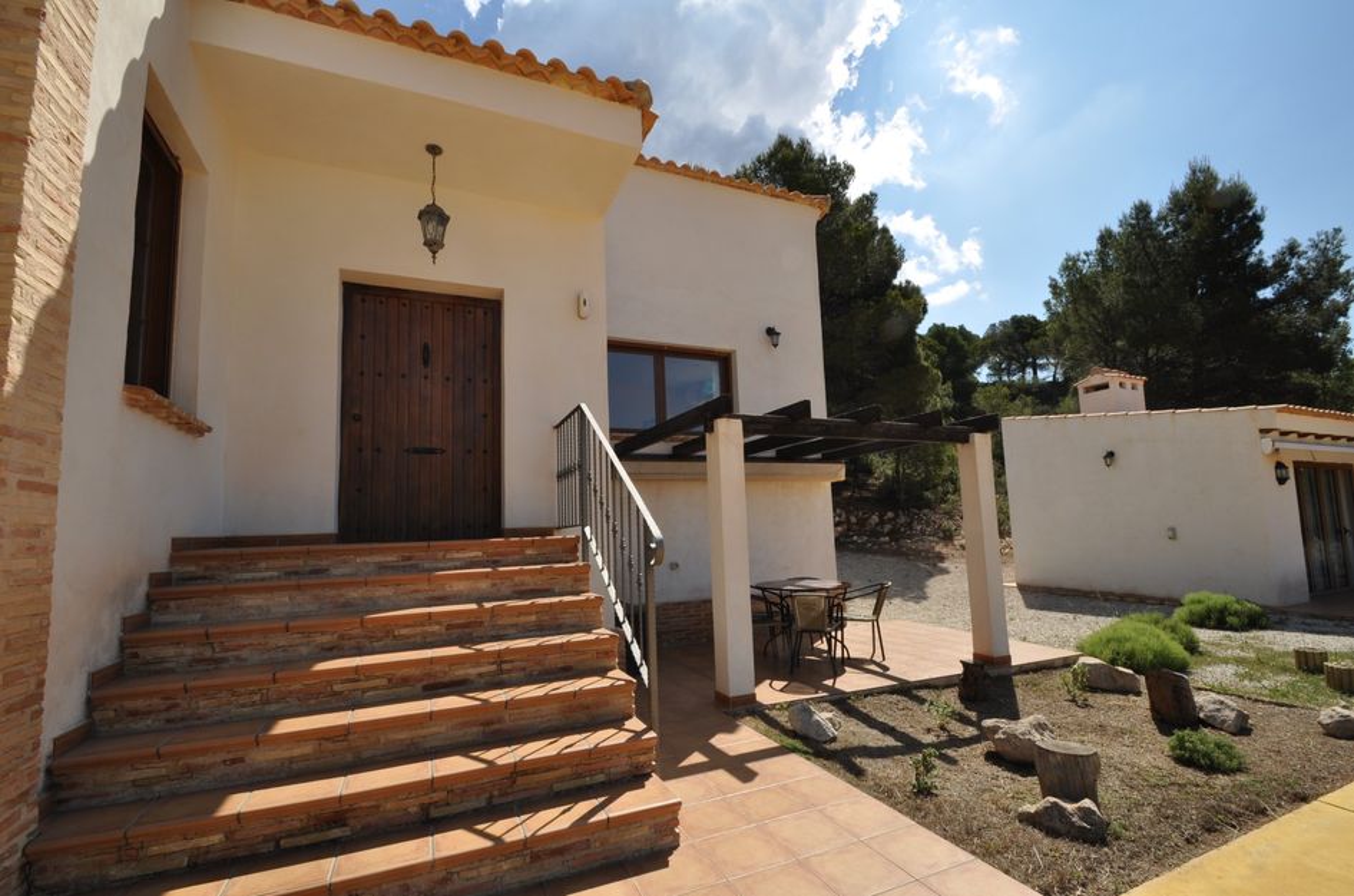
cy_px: 448
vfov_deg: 77.0
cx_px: 677
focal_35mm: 15
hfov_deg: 100.5
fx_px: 563
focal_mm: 10
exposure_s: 1/200
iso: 200
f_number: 16
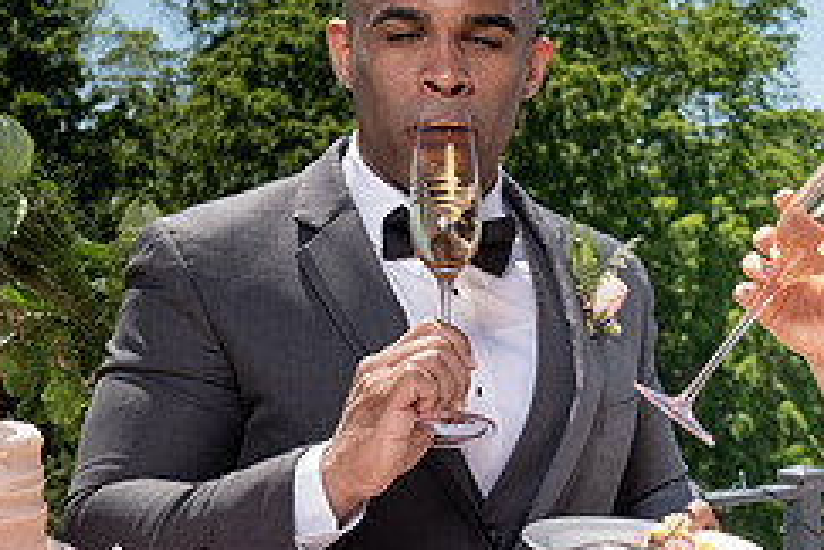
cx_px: 615
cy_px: 306
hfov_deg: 22.9
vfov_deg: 15.5
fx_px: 2014
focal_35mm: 88
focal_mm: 35
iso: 50
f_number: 7.1
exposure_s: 1/250
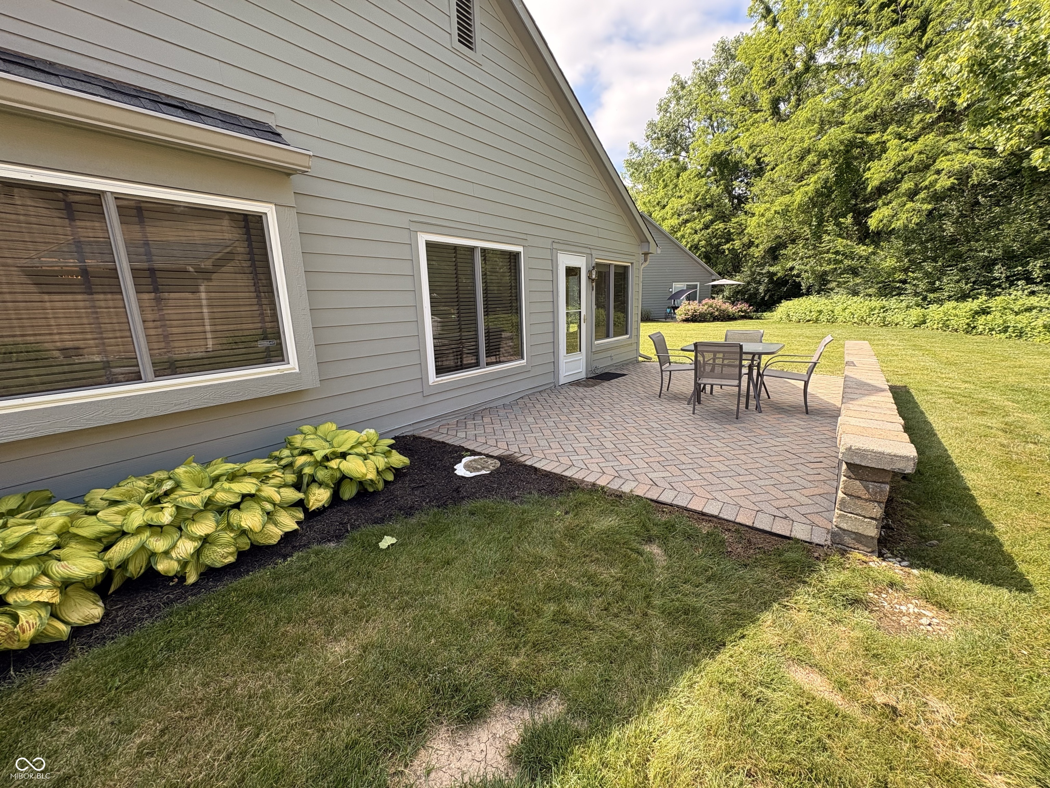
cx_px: 525
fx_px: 425
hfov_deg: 102.1
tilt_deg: -12.1
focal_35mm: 14
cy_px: 394
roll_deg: +2.4
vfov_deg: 85.7
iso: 40
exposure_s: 1/366
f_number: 2.2
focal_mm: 2.22
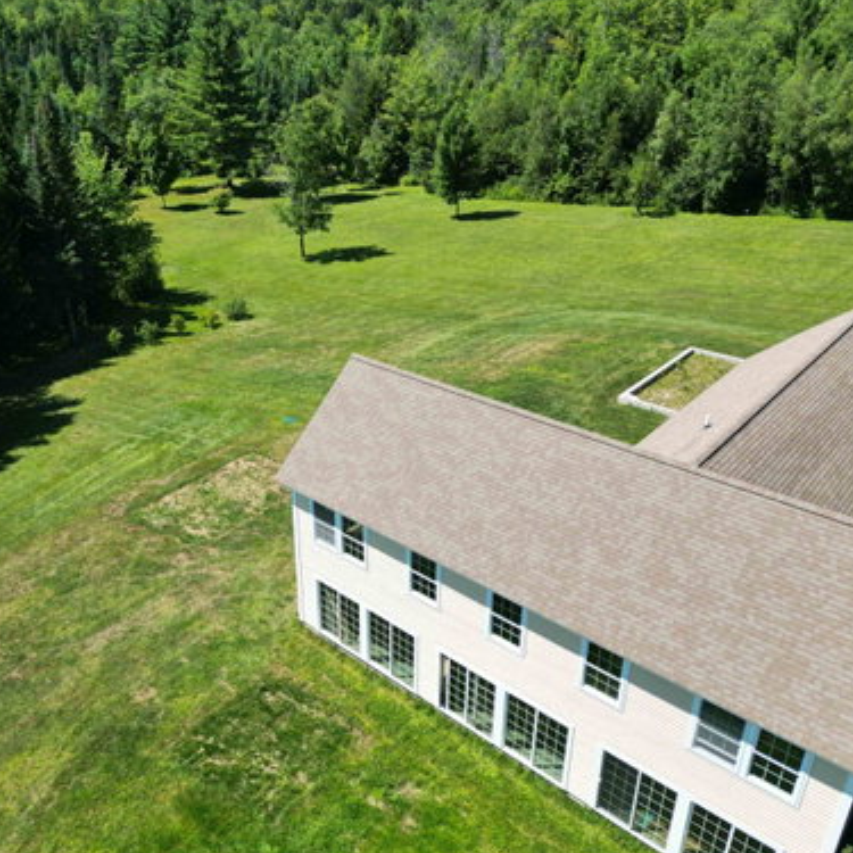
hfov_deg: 55.4
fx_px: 808
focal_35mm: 29
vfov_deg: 55.6
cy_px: 425
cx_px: 364
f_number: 1.7
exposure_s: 1/2500
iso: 120
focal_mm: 6.72
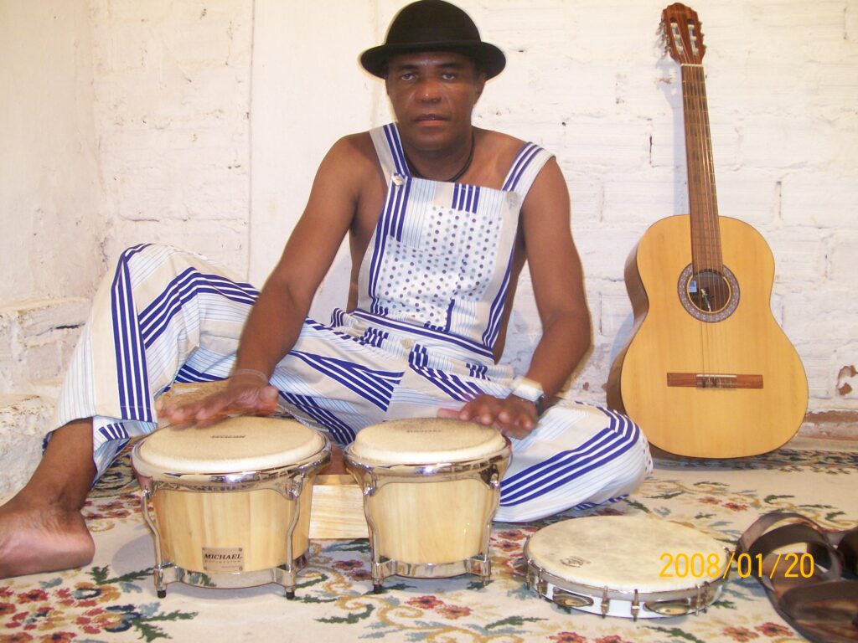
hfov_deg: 51.4
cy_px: 322
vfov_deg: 39.7
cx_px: 429
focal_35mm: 36
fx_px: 892
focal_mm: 6
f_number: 2.7
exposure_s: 1/4.39
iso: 140
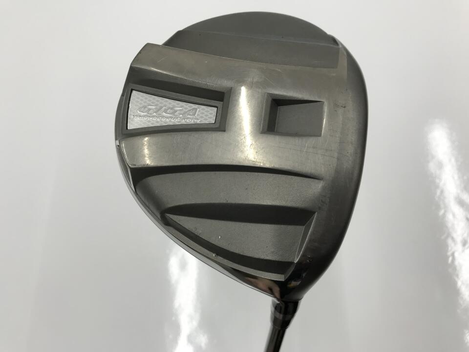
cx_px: 234
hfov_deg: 63.4
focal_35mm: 28
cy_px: 176
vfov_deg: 49.7
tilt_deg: -67.2
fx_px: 379
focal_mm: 3.99
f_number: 1.8
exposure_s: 1/120
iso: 40
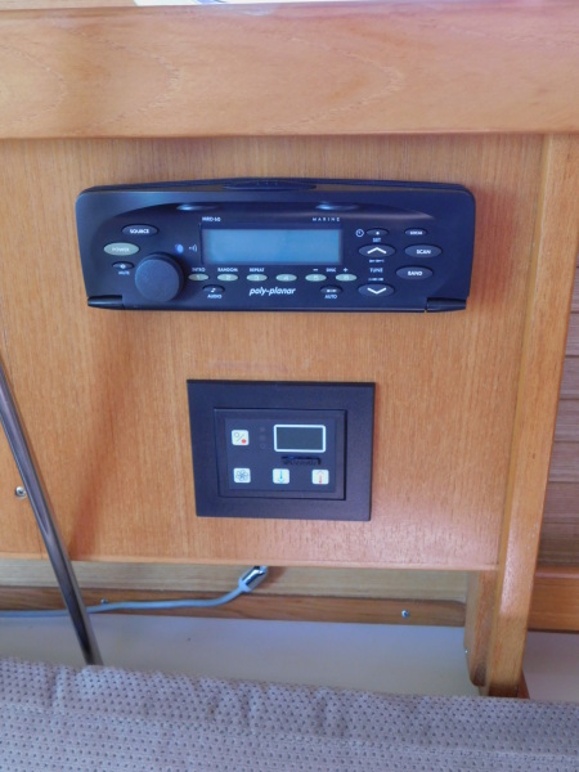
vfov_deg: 51.4
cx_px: 290
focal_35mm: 36
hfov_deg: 39.7
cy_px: 386
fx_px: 803
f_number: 3.5
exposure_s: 1/30
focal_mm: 6.3
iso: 280
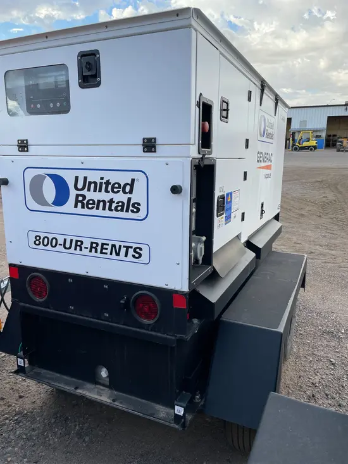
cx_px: 174
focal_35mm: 26
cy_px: 232
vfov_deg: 67.3
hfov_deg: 53.1
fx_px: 348
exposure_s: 1/703
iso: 50
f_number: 1.6
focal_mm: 4.2
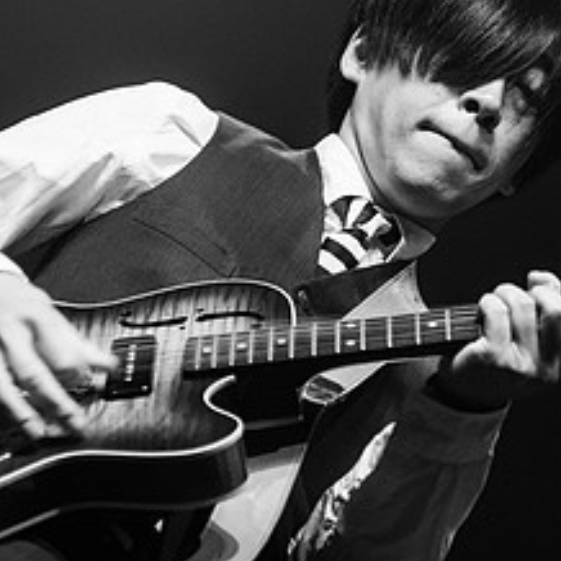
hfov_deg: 9.9
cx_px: 268
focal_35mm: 177
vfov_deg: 9.9
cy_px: 144
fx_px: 3245
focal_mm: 70
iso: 2500
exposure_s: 1/250
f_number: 3.2
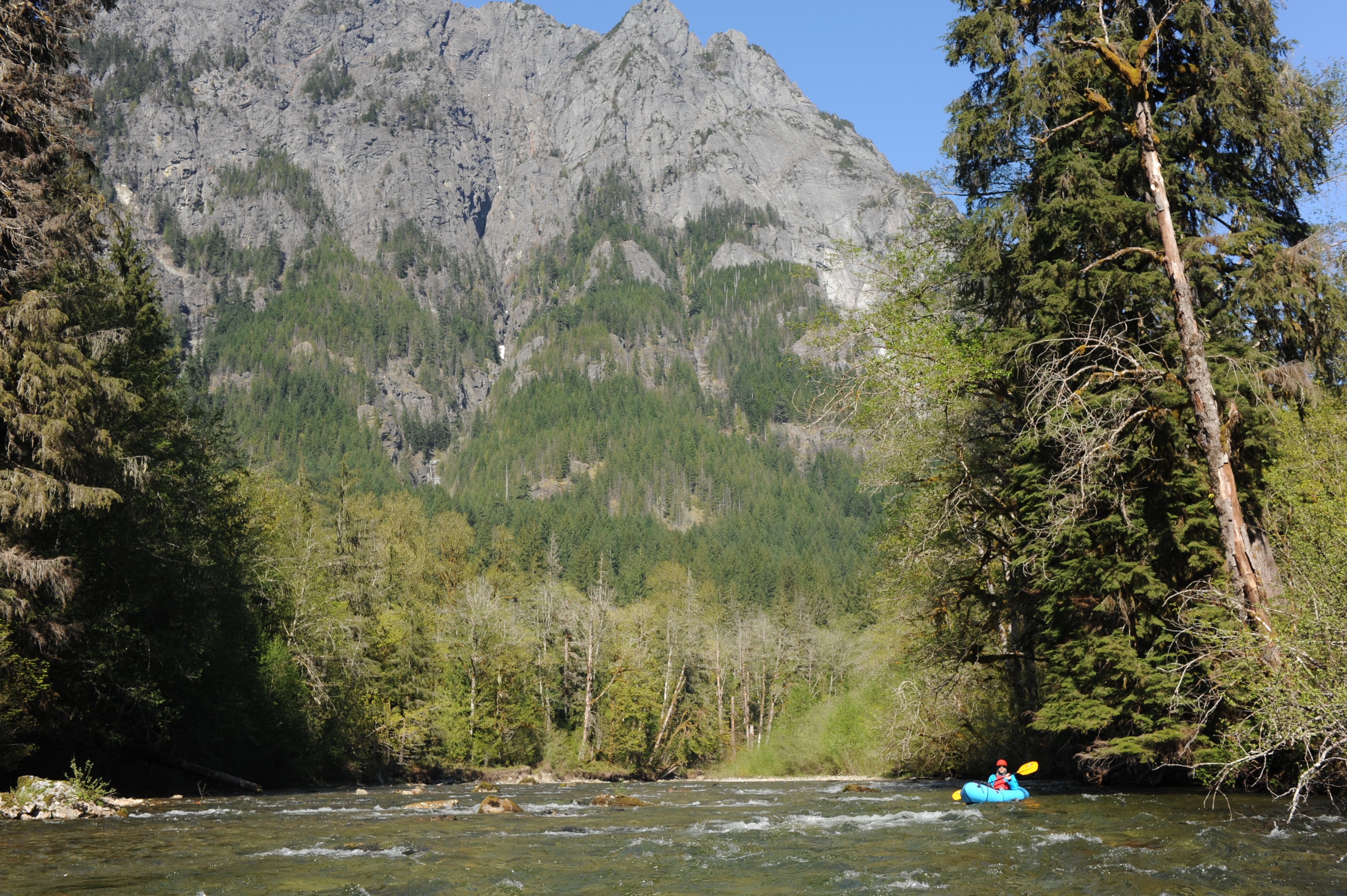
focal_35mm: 35
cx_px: 674
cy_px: 448
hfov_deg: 54.5
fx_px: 1309
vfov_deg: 37.8
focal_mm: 35
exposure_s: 1/200
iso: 200
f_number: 10
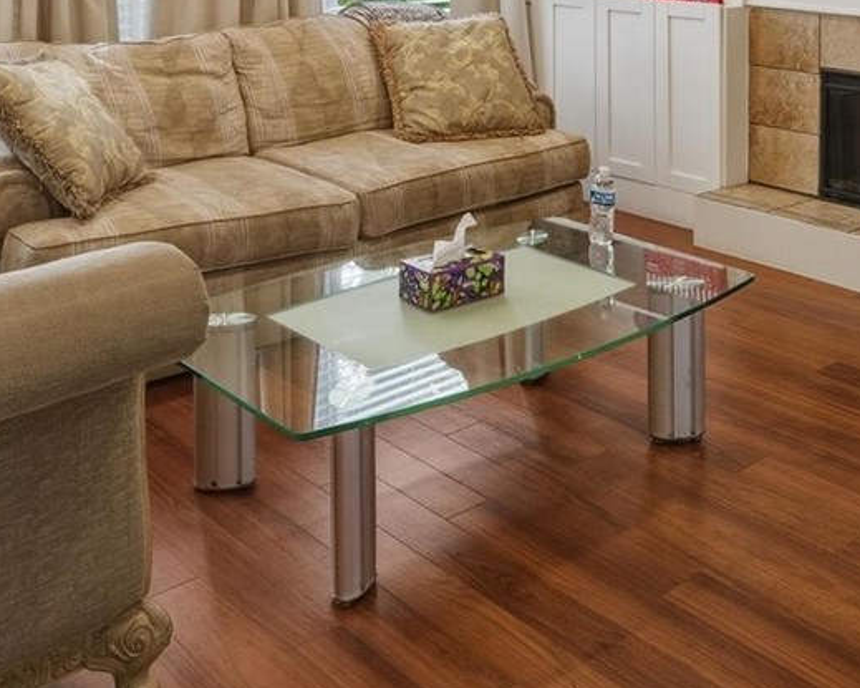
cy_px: -104
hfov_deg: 40.1
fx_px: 1171
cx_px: 327
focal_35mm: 46
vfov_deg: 29.0
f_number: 8
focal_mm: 15
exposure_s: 1/40
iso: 100
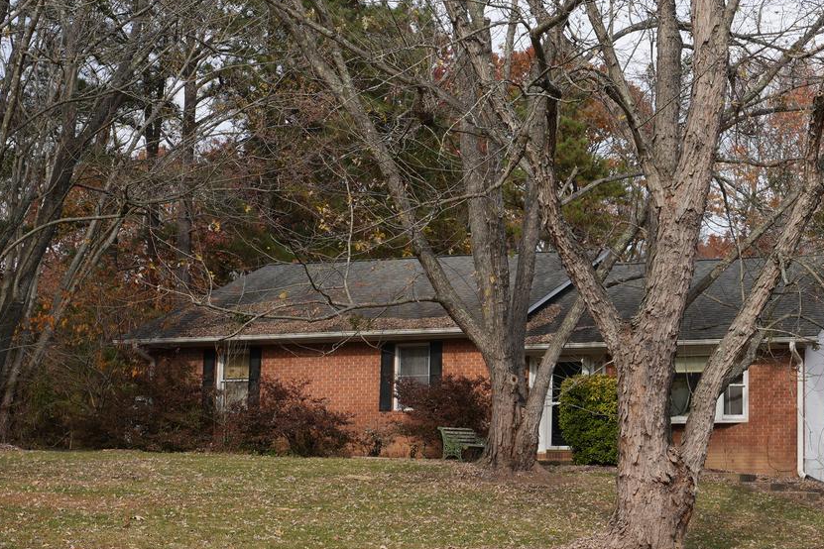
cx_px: 767
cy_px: 313
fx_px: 1579
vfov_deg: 19.7
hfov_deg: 28.0
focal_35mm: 69
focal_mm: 28
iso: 100
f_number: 7.1
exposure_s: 1/250
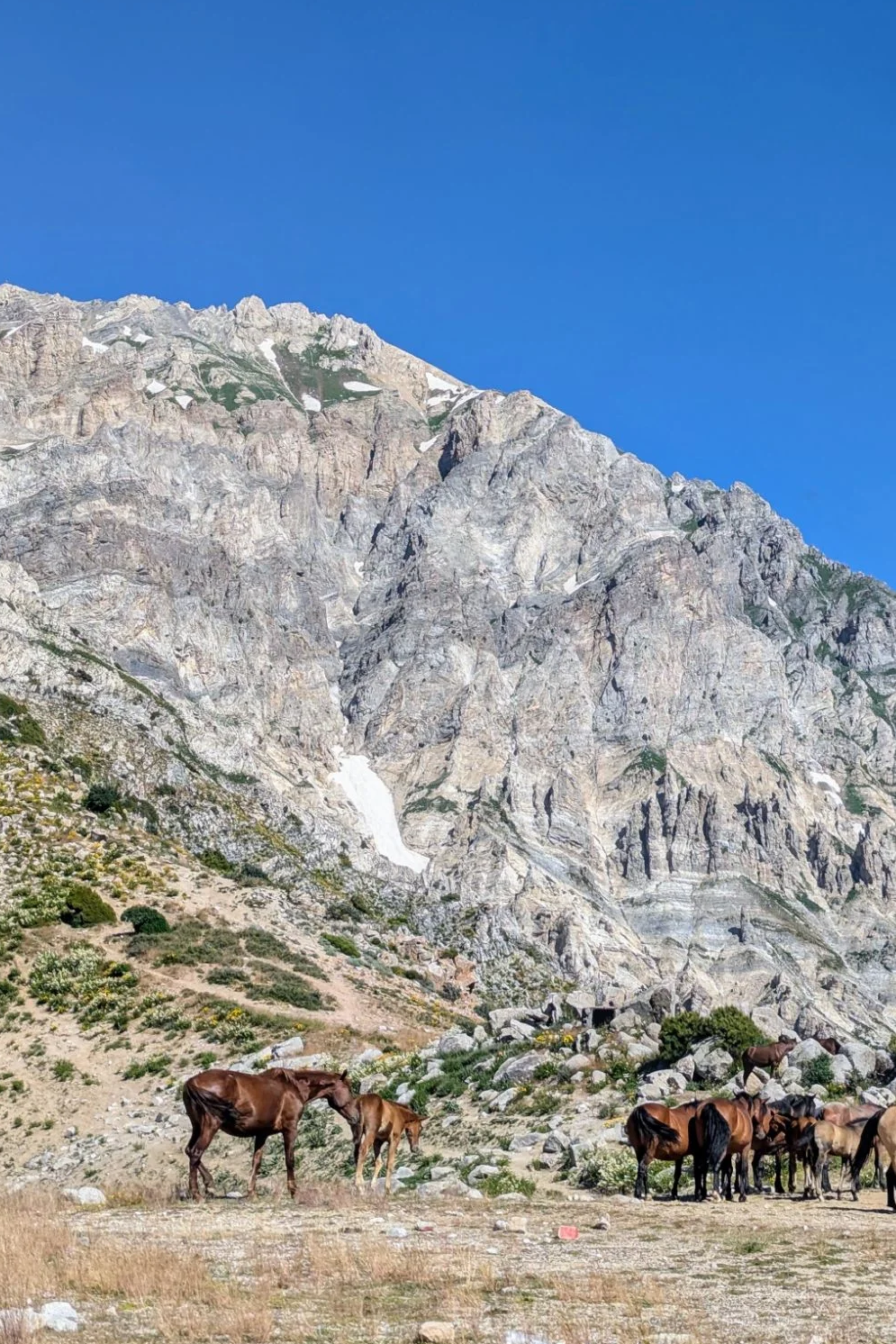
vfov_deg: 30.1
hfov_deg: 20.1
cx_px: 731
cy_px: 674
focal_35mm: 67
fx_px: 2501
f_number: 1.85
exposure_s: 1/2000
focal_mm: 6.81
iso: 41
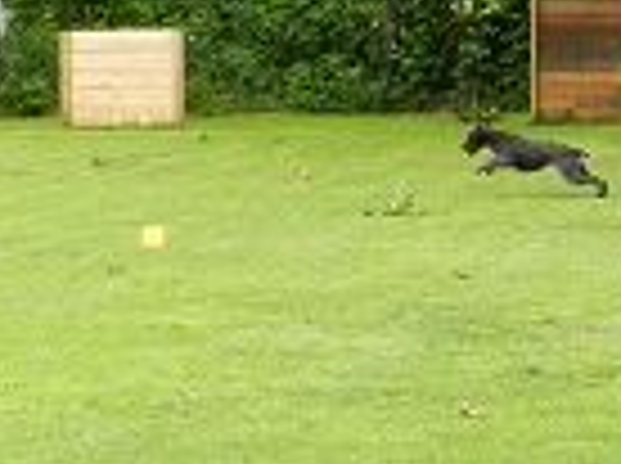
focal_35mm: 221
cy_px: 496
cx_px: 711
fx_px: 3958
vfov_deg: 6.7
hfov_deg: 8.9
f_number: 4.8
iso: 320
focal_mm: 13.5
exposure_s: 1/200
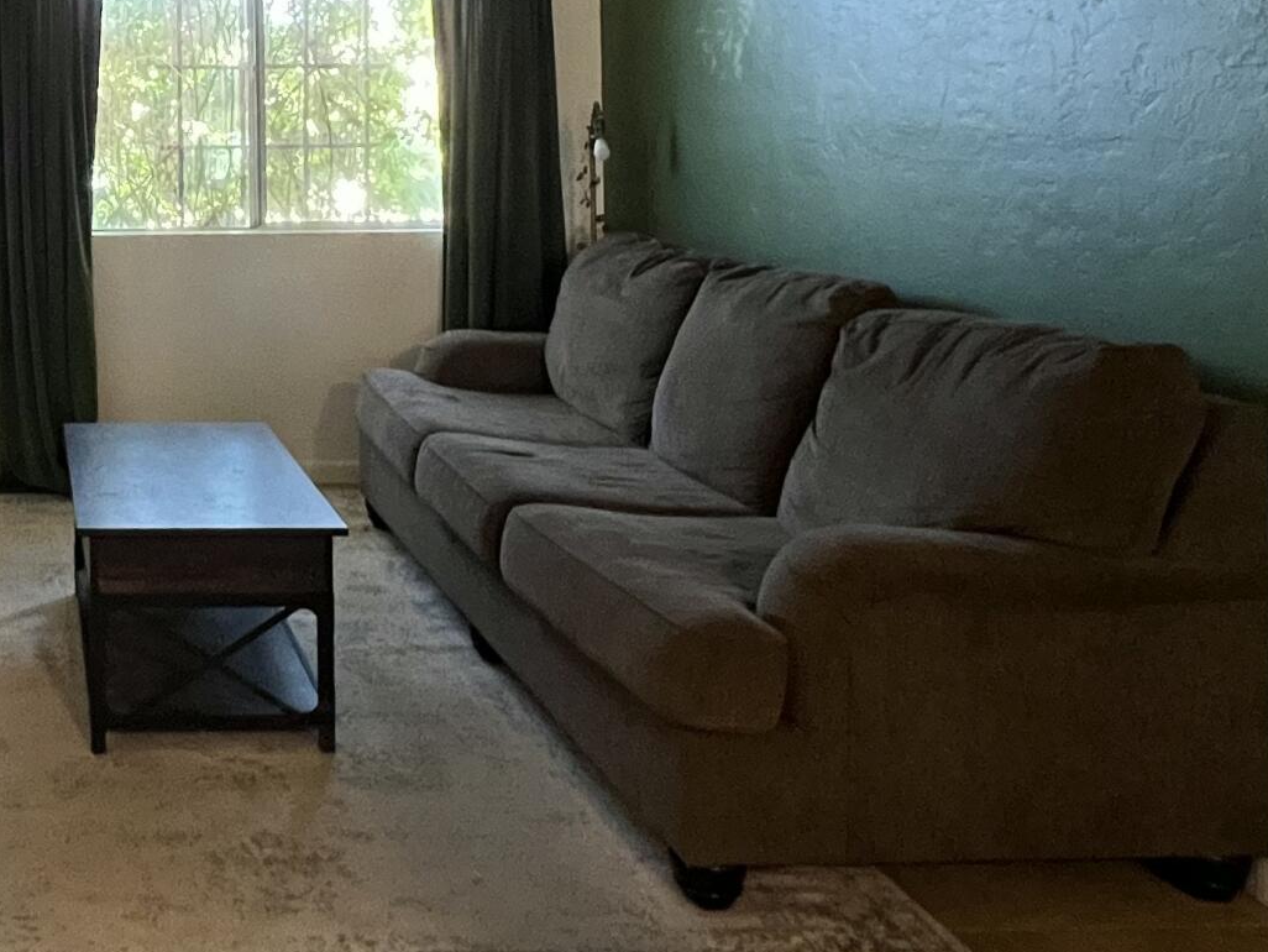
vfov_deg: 35.5
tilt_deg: +0.0
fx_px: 1392
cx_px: 30
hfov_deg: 42.9
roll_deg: +0.4
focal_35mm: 38
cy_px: 96
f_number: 1.8
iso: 800
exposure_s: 1/60
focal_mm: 1.57
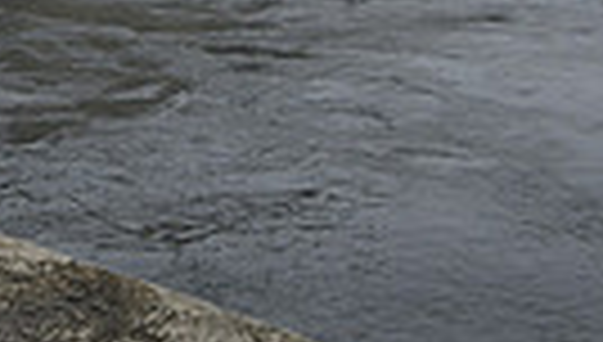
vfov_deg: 11.5
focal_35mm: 95
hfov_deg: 21.3
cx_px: -63
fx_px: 1522
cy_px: -360
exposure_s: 1/160
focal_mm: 14
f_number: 8
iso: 160
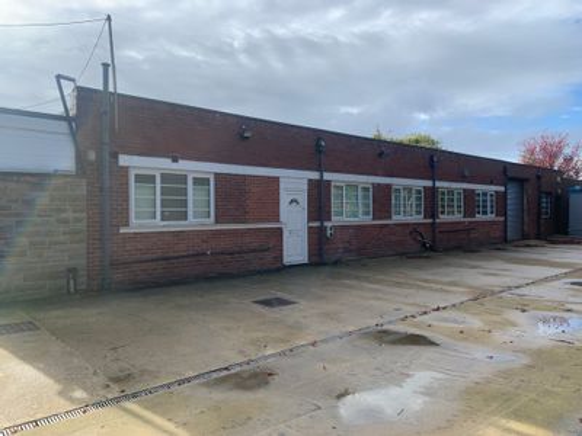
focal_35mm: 26
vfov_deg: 53.1
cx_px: 291
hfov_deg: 67.3
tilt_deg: -0.3
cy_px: 218
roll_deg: -0.7
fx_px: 437
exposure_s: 1/1282
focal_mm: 4.25
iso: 25
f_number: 1.8
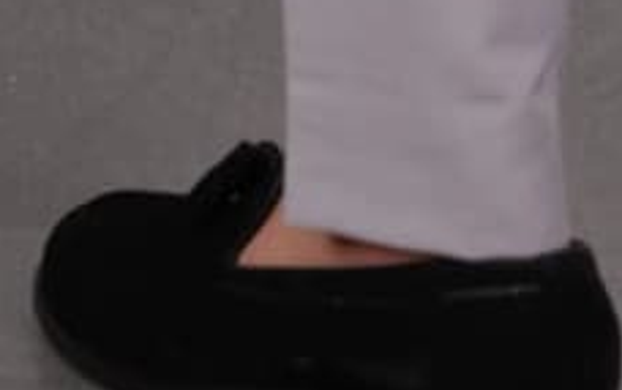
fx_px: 8586
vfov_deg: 2.5
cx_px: 791
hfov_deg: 4.1
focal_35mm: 506
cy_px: -1143
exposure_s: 1/100
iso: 125
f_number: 6.3
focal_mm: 70
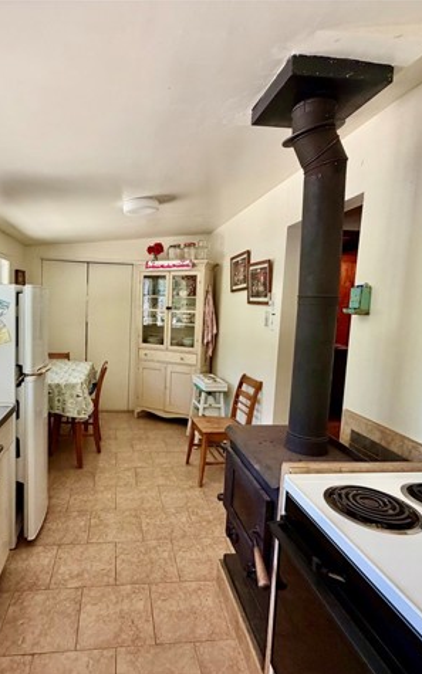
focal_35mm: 20
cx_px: 155
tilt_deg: -7.4
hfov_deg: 58.8
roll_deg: -3.4
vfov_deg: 85.1
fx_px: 368
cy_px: 339
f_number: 2.2
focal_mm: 2.22
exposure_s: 1/121
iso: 250
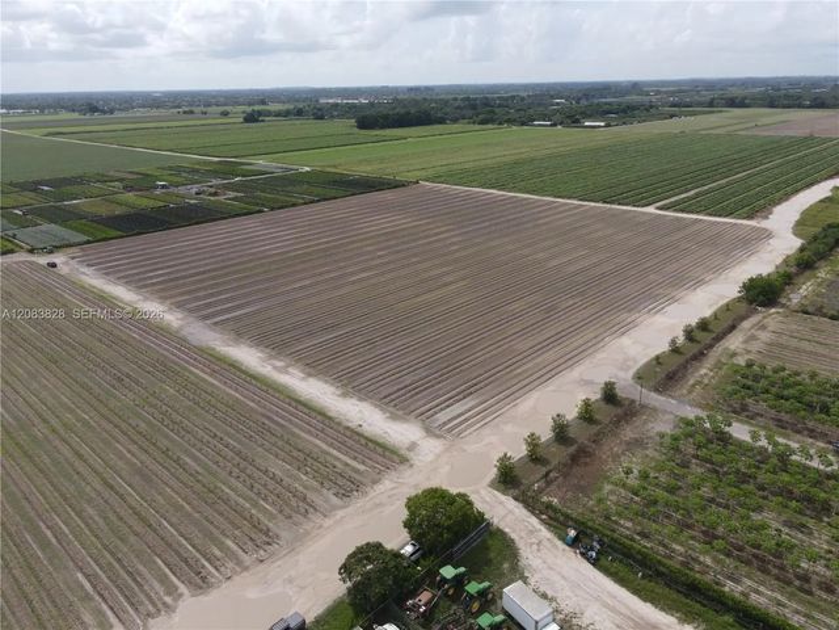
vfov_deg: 56.8
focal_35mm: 24
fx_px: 582
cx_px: 420
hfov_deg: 71.6
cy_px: 315
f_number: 2.8
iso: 100
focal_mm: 4.5
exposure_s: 1/800
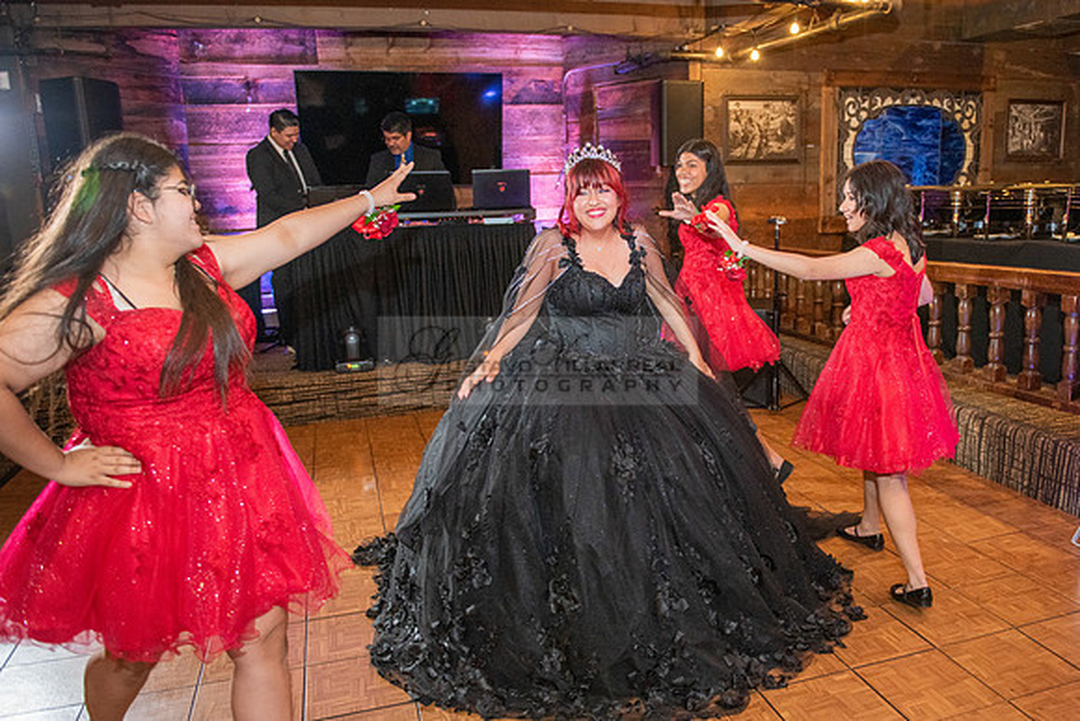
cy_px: 379
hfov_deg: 64.6
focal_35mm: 28
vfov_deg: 46.1
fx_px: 846
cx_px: 634
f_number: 2.8
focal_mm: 24
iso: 1250
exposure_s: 1/160
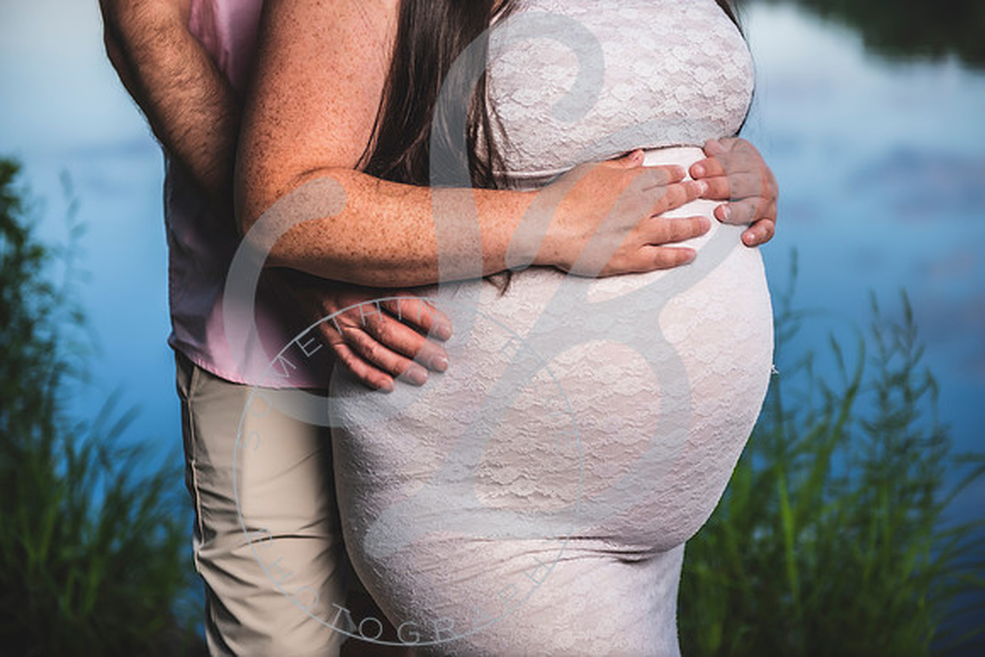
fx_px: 1916
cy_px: 328
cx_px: 492
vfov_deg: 19.5
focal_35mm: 70
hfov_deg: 28.8
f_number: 2.8
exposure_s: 1/250
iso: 200
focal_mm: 70
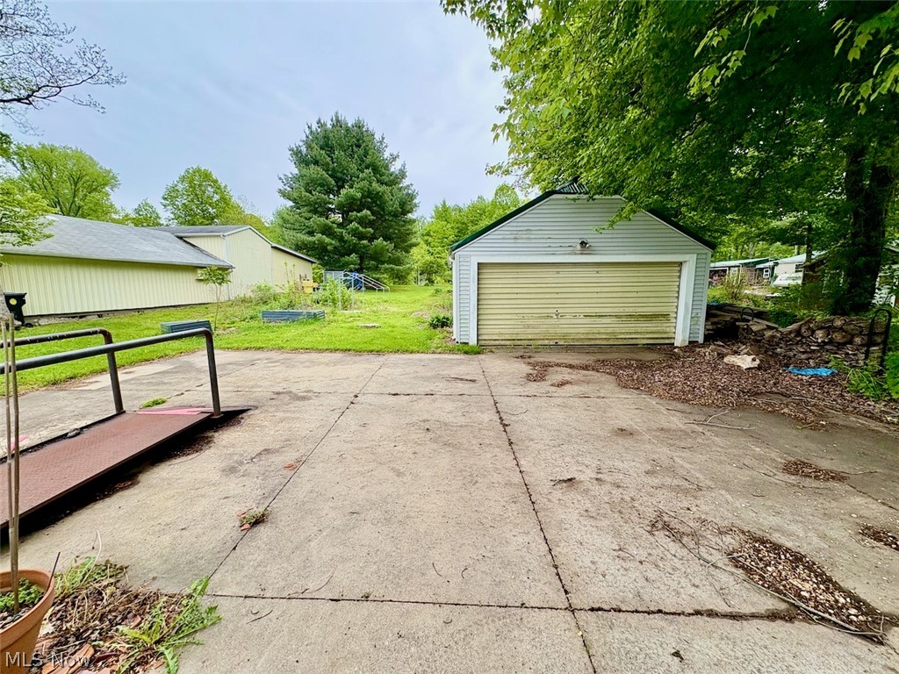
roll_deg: +0.6
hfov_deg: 102.1
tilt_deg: -7.0
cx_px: 450
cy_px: 337
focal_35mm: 14
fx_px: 364
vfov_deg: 85.7
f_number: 2.2
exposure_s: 1/868
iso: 64
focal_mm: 2.22
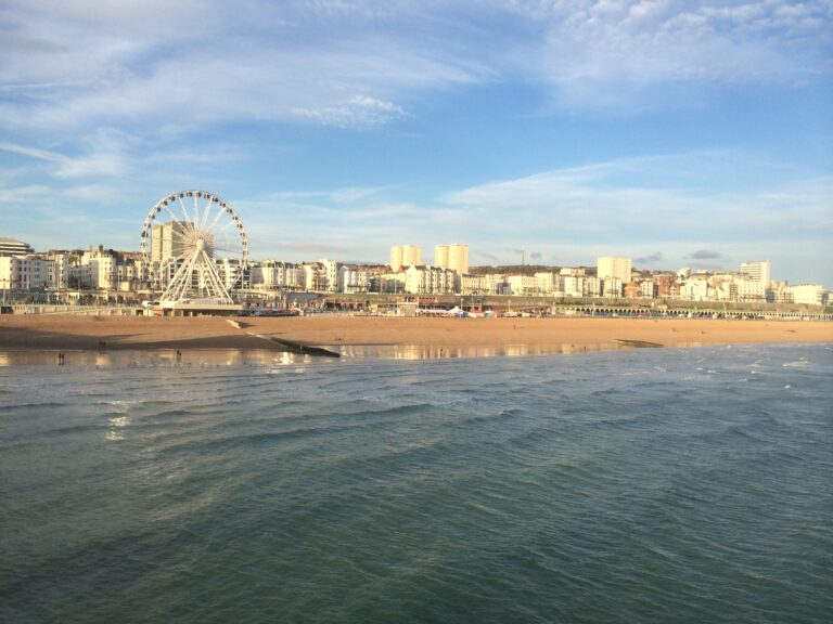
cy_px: 312
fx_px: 722
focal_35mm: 30
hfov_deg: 60.0
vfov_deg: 46.8
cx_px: 416
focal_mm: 4.12
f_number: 2.2
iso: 32
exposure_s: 1/1080
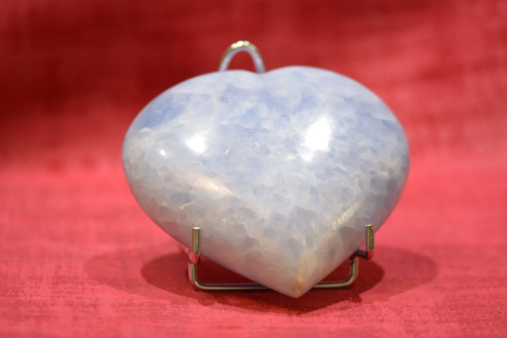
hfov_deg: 13.0
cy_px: 169
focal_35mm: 158
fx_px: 2218
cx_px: 254
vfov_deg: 8.7
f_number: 3.2
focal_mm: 105
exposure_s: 1/60
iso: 800
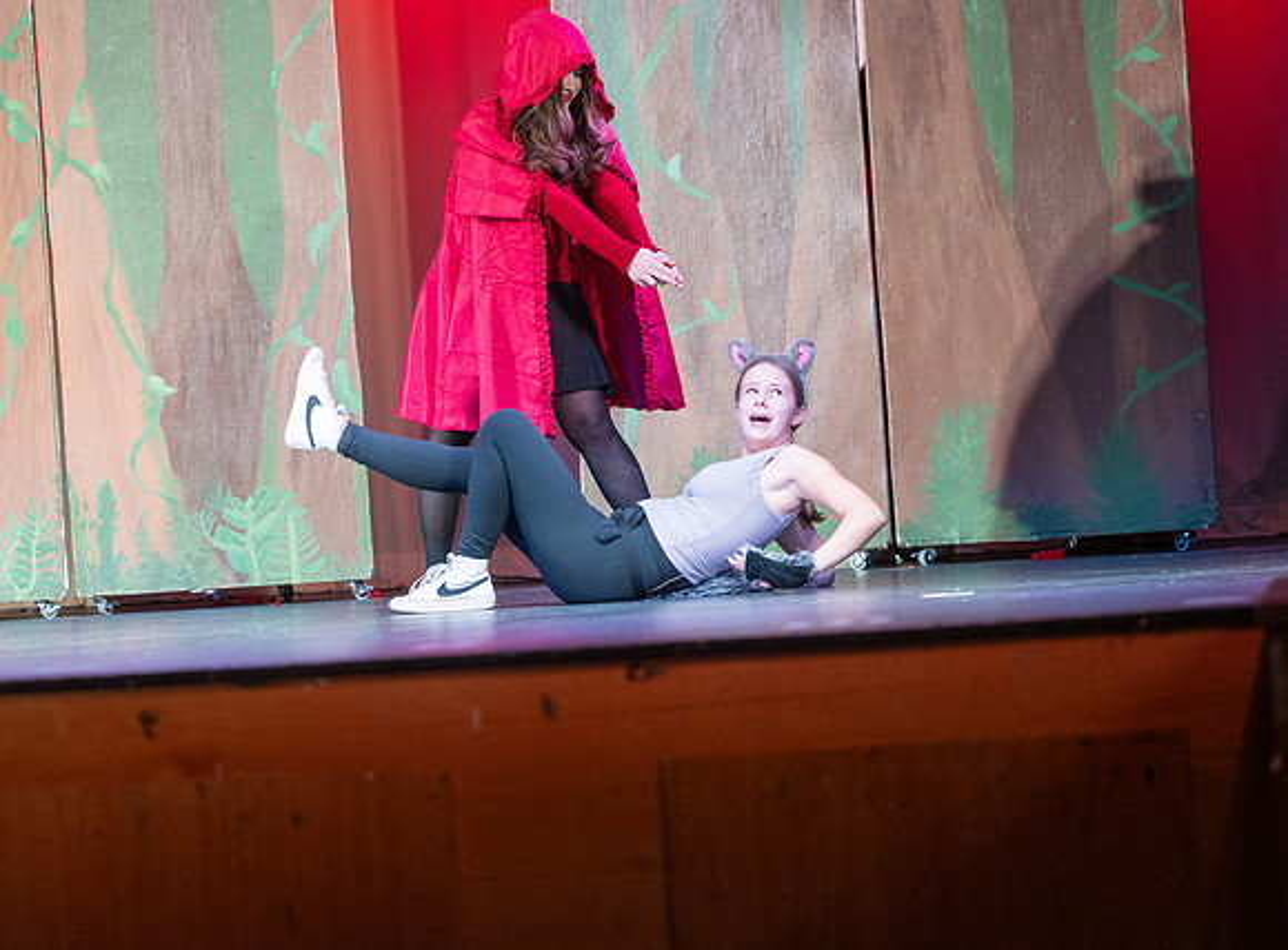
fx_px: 4032
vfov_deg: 13.4
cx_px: 622
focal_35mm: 109
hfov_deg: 18.2
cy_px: 430
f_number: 2.8
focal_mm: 90
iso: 1000
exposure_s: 1/320
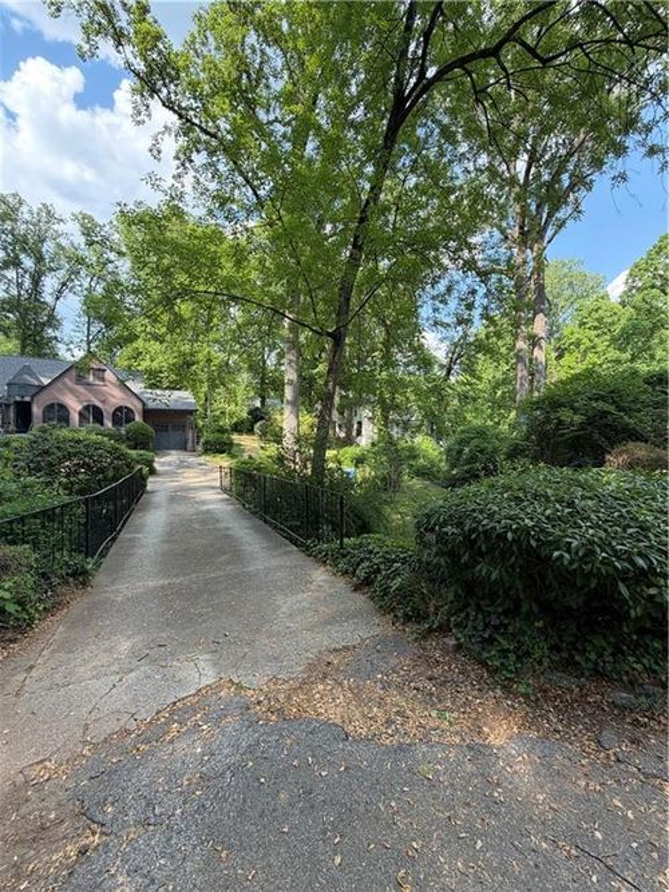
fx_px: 361
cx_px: 334
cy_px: 446
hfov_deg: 85.7
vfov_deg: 102.1
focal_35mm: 14
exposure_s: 1/240
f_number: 2.2
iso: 40
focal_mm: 2.22
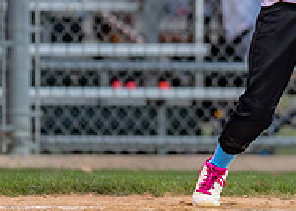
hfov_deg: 2.2
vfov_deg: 1.5
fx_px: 7832
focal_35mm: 933
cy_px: -30
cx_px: 338
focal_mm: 135
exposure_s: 1/1250
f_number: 1.8
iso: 2000
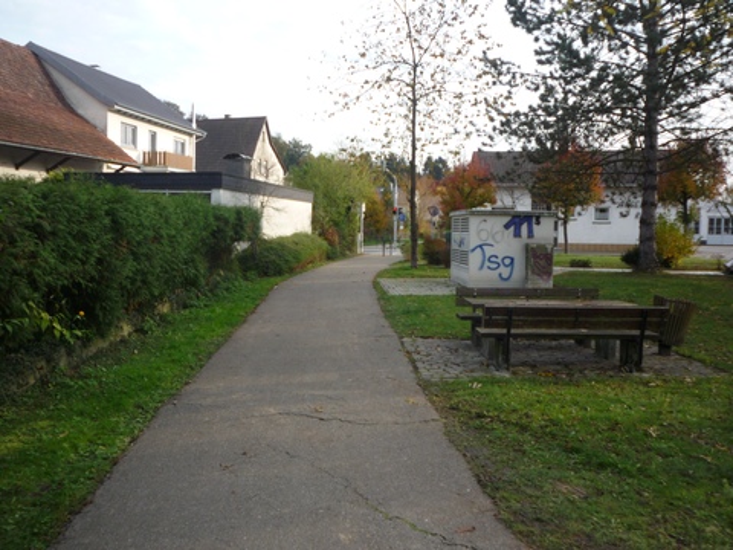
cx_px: 366
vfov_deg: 44.2
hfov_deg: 56.8
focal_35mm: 32
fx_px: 678
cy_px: 275
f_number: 4
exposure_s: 1/200
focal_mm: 5.2
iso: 100
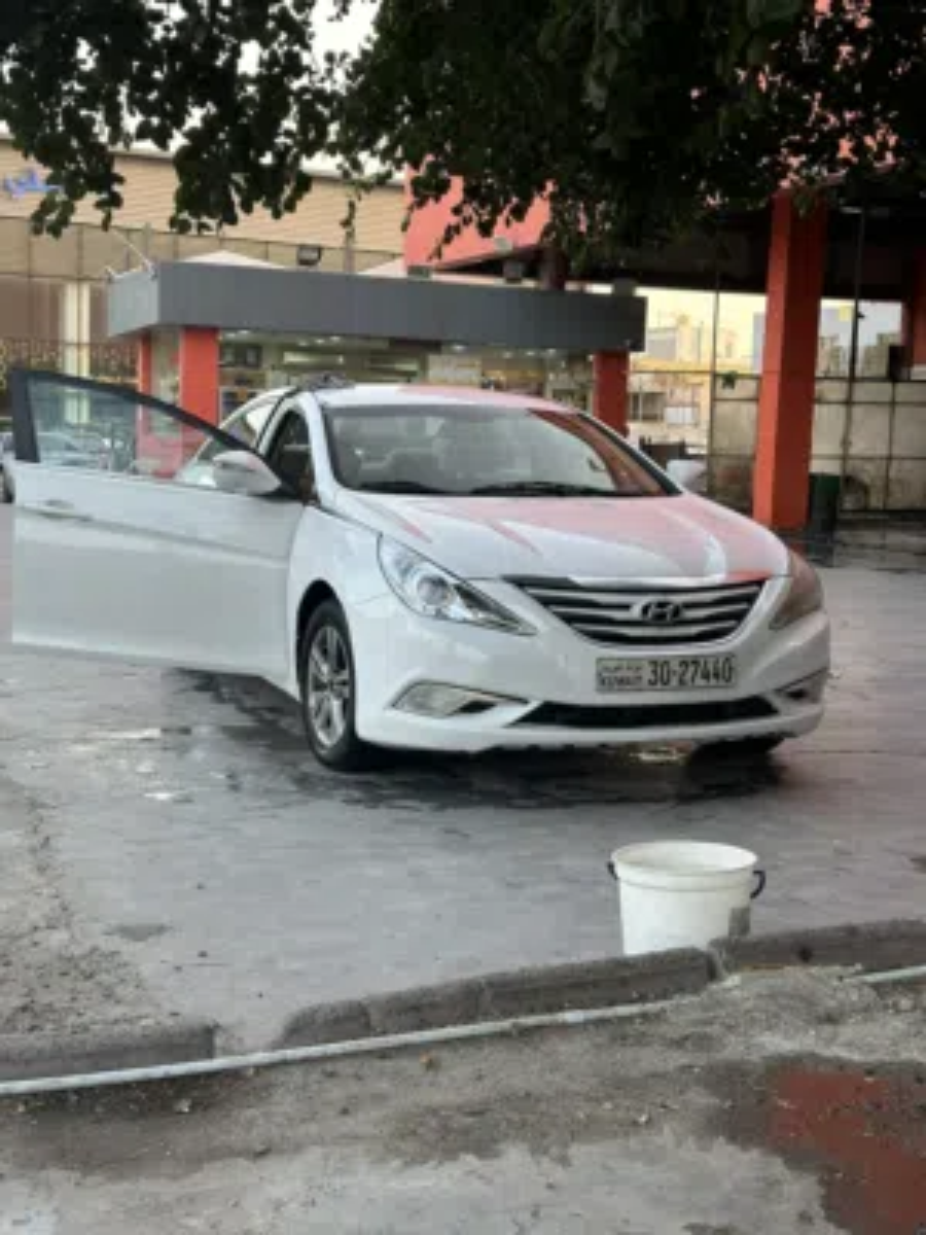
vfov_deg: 39.7
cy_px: 618
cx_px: 463
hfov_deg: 30.3
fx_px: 1712
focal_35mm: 48
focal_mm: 6.86
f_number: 1.78
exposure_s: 1/260
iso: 64
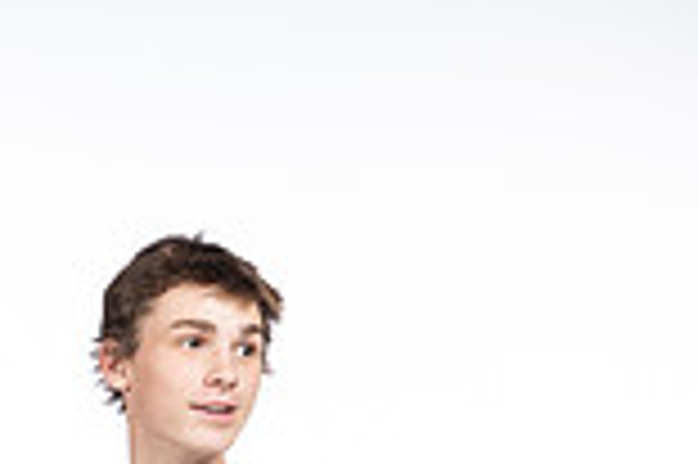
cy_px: 982
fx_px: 2808
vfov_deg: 8.8
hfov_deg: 14.1
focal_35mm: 145
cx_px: 171
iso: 640
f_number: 7.1
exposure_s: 1/250
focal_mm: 50
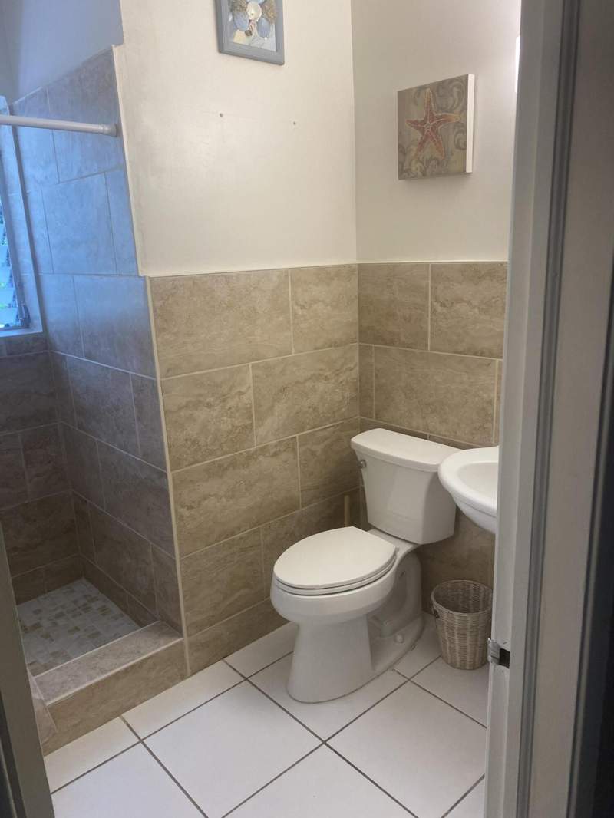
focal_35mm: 26
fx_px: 615
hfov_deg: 53.1
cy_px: 409
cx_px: 307
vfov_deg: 67.3
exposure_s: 1/120
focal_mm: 4.25
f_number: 1.8
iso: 100
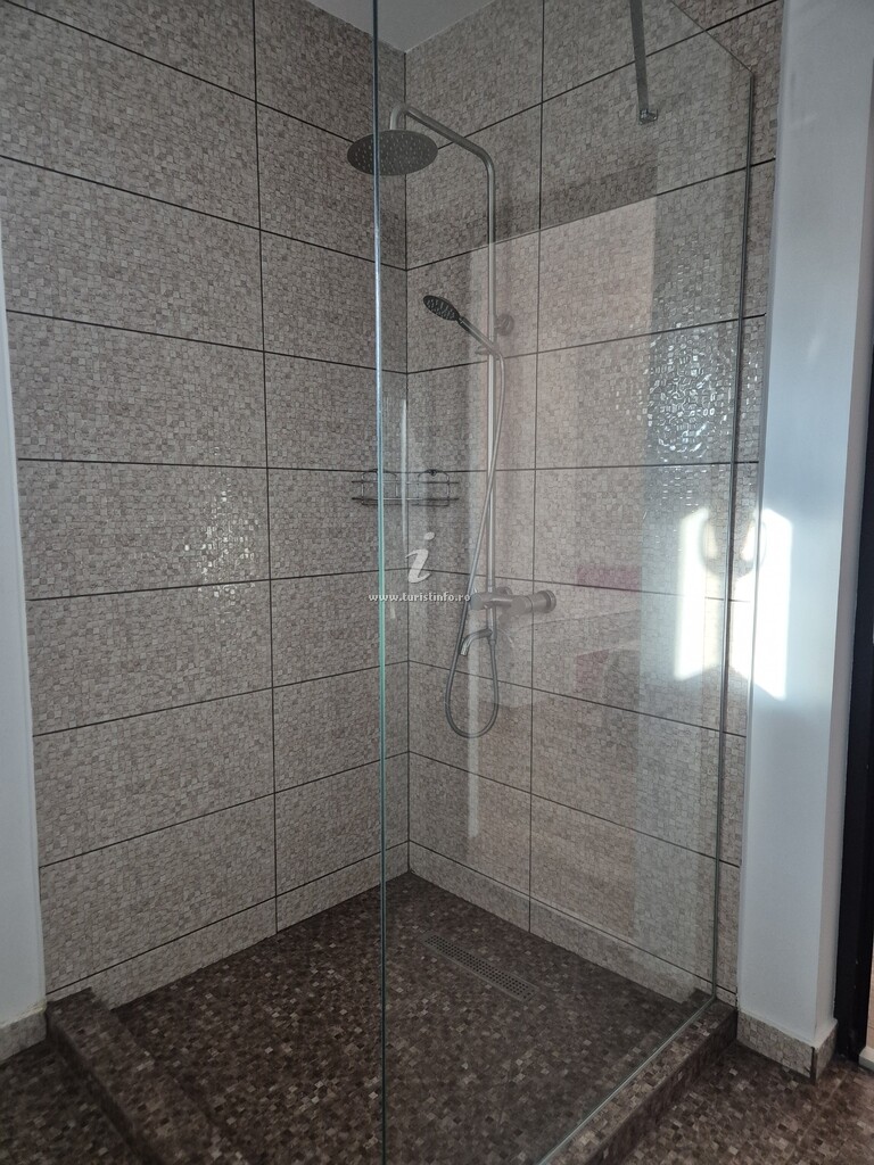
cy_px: 582
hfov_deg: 58.9
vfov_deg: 73.9
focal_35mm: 23
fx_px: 774
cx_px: 437
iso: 800
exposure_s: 1/100
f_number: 1.8
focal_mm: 5.4
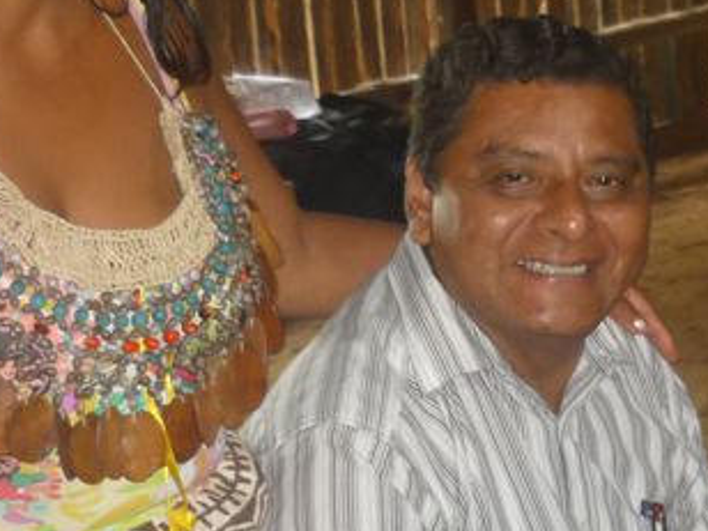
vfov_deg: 13.8
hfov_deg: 18.3
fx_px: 2188
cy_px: 336
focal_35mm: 107
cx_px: 471
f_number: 2.8
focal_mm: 5.5
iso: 160
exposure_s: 1/30
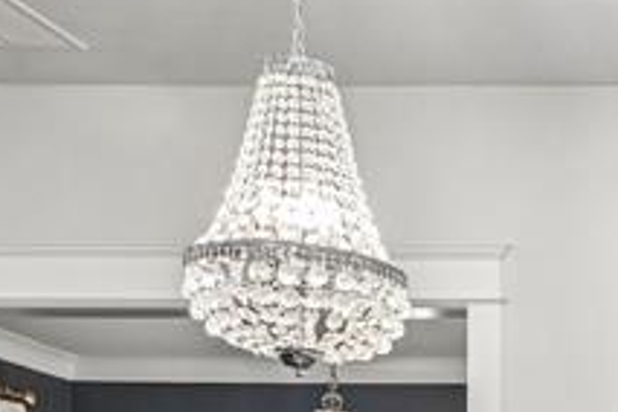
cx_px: 1076
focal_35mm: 96
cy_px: 717
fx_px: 1648
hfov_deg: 17.6
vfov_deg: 13.0
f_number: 8
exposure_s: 1/25
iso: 400
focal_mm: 20
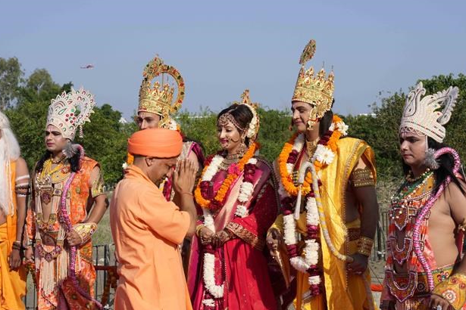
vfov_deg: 18.4
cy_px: 149
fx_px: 958
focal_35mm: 74
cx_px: 235
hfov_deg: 27.3
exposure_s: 1/1000
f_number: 11
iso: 500
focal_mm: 70
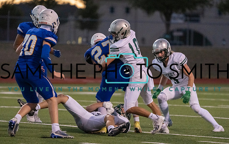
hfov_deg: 6.1
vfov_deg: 3.8
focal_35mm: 346
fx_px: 2165
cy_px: 81
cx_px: 121
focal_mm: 306
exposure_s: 1/1250
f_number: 5.6
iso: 10000
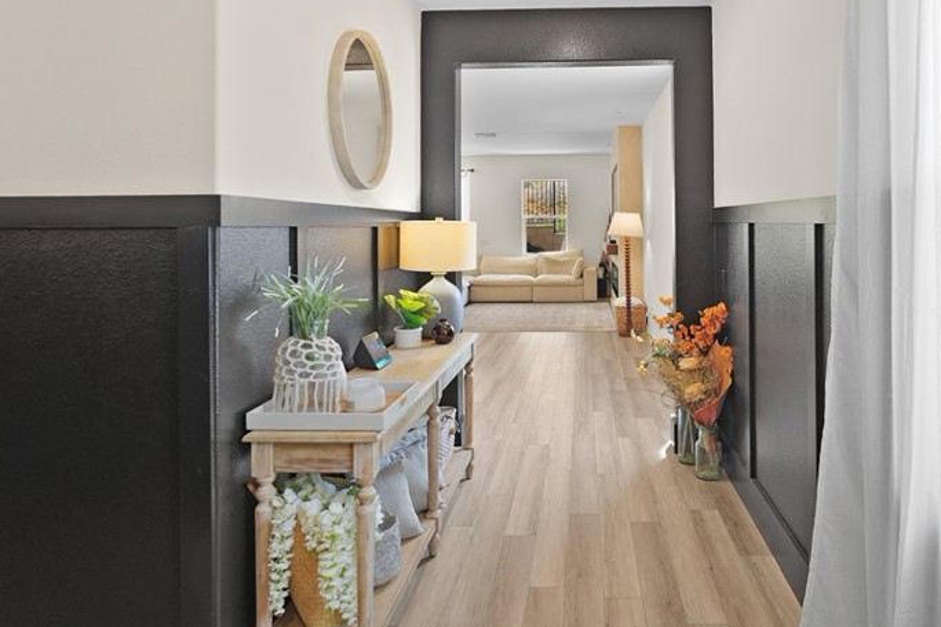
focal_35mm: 24
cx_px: 562
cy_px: 236
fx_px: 627
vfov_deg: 52.6
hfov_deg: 73.0
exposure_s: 1/15
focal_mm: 16
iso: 320
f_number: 4
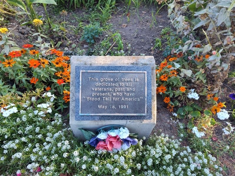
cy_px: 88
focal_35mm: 23
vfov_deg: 58.9
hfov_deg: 73.9
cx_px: 118
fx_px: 156
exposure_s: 1/200
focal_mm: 5.56
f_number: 1.8
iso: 129
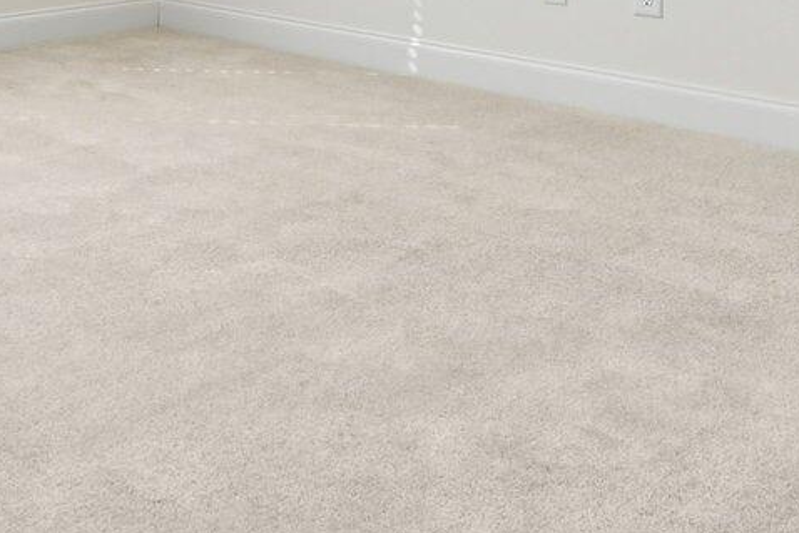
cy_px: -190
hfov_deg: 31.7
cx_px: 72
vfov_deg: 20.4
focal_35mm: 60
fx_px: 1332
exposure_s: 1/80
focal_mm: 14
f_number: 8
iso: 100
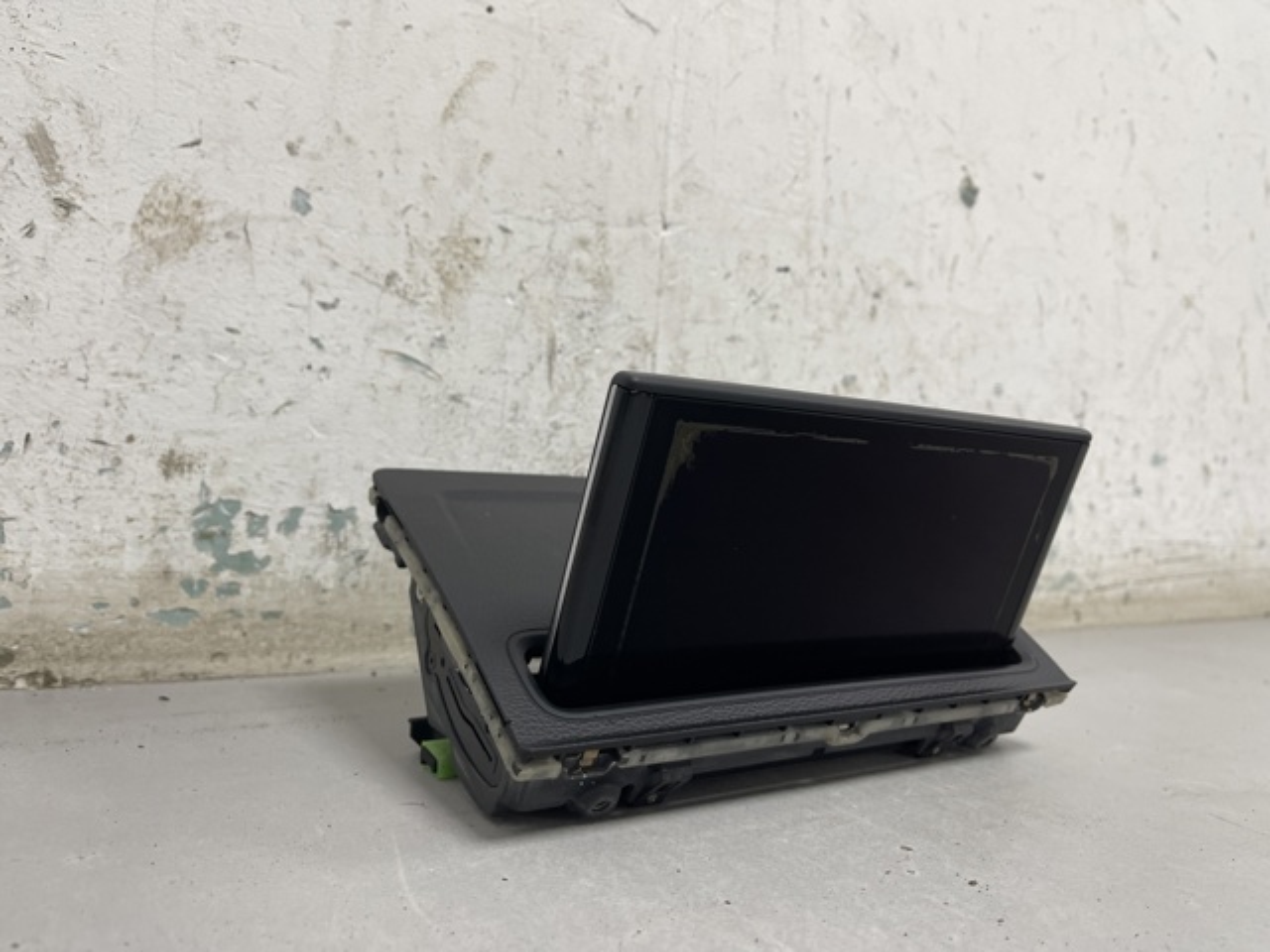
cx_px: 635
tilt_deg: -1.1
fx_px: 917
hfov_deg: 69.4
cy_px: 476
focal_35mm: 25
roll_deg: -4.0
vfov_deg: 54.9
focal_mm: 5.1
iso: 100
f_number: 1.6
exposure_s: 1/100
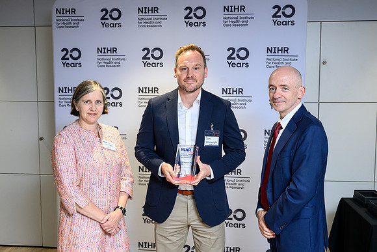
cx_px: 188
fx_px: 447
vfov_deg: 31.5
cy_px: 126
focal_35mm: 43
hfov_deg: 45.8
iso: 1600
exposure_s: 1/200
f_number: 4.5
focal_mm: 42
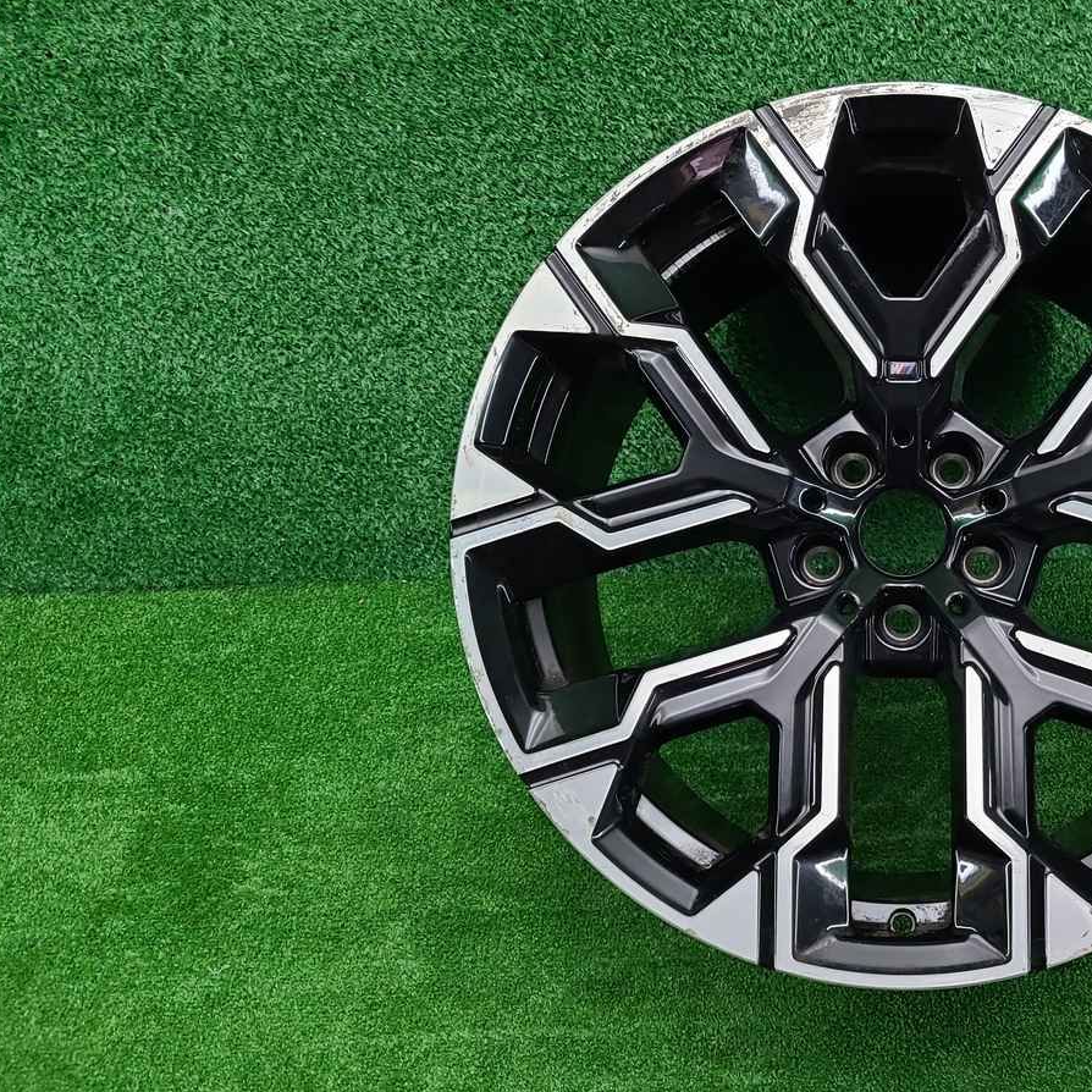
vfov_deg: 44.9
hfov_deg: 43.0
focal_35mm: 37
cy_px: 542
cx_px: 866
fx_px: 1321
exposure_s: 1/50
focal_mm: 5.4
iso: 158
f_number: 1.8
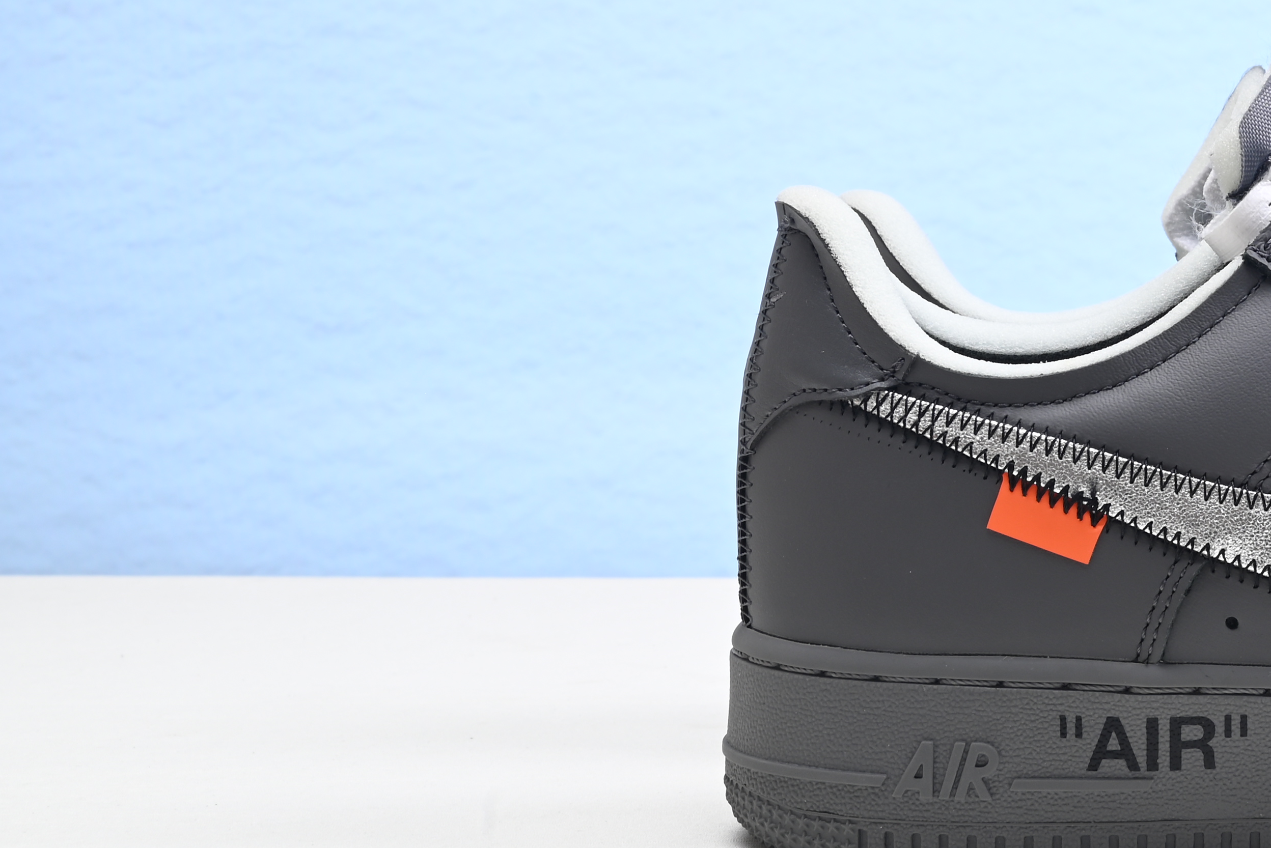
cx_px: 1520
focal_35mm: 94
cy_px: 146
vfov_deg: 14.5
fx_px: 3320
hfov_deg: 20.3
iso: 100
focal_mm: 39
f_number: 16
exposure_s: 1/2
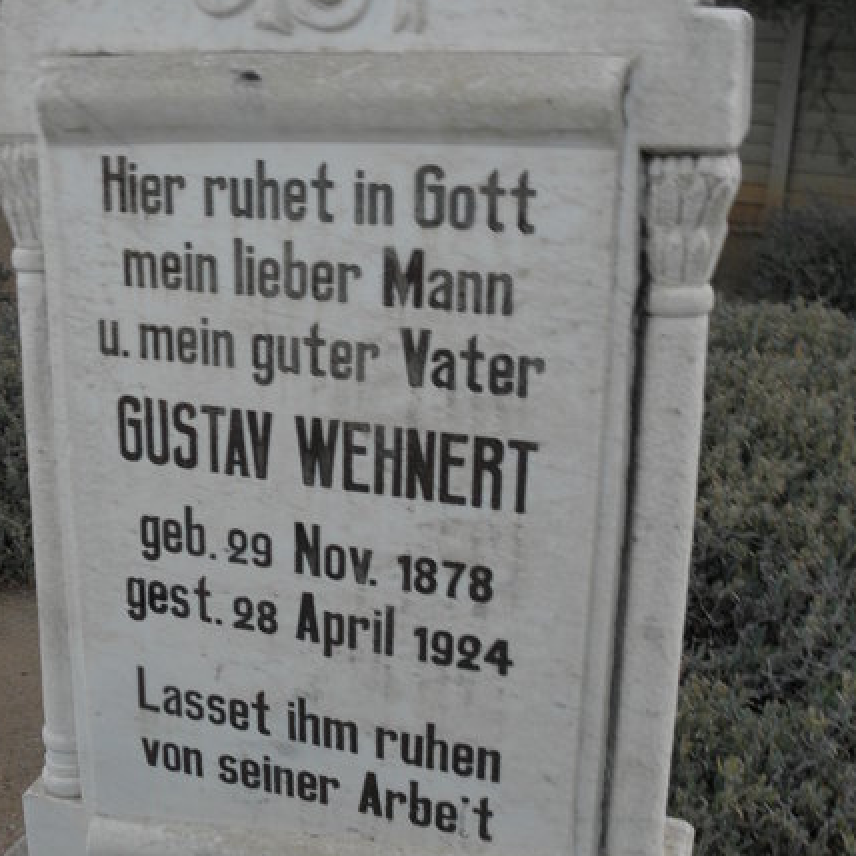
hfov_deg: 39.0
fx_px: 1203
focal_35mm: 43
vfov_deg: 39.1
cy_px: 462
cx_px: 350
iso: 80
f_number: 2.8
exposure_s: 1/30
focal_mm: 4.6
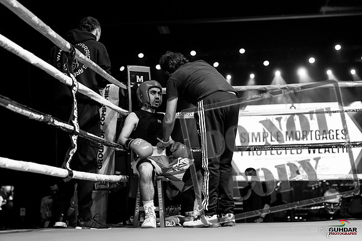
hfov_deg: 28.8
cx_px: 181
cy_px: 120
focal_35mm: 70
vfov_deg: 19.5
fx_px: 704
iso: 4000
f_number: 2.8
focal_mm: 70
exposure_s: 1/1000
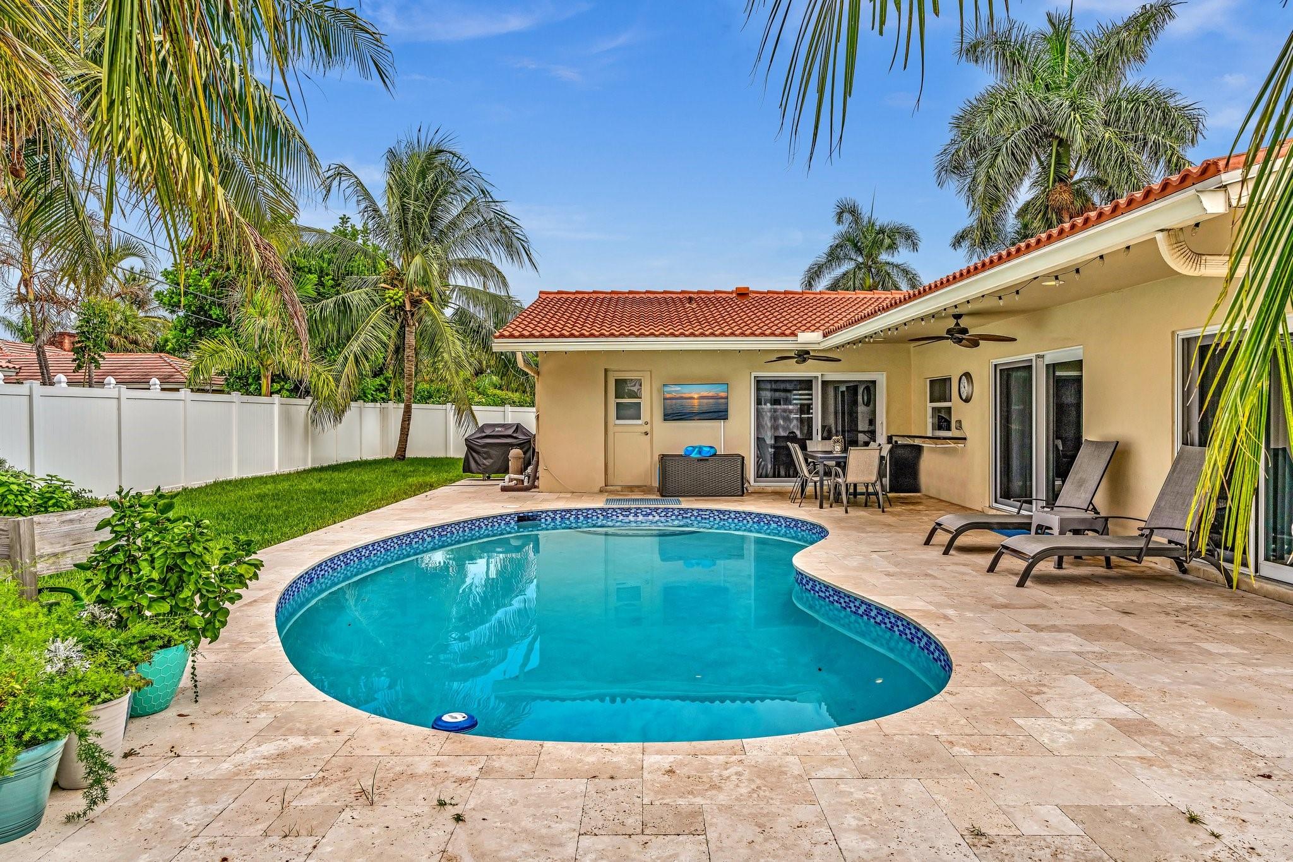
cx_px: 646
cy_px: 431
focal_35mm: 22
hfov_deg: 78.6
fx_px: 790
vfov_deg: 57.2
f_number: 8
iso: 200
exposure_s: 1/640
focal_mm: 22
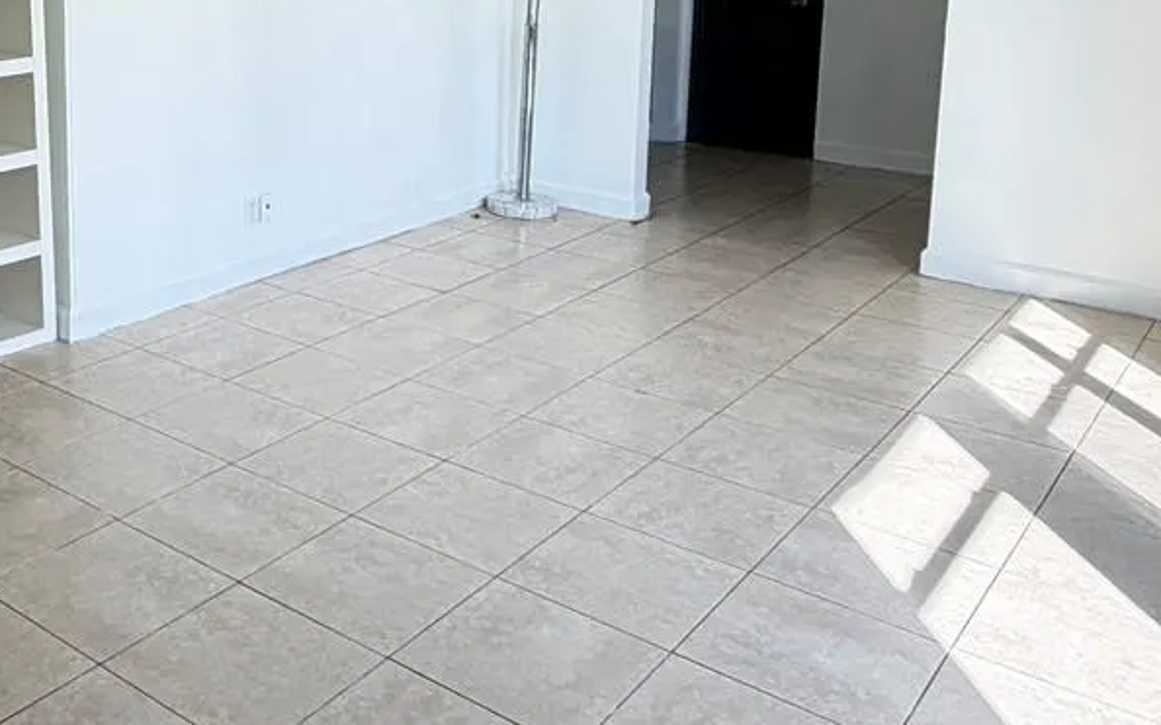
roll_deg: +0.5
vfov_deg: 30.7
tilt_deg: -9.0
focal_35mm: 40
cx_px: 238
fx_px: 1265
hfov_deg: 46.8
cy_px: 86
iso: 40
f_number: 2.2
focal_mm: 2.22
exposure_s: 1/183
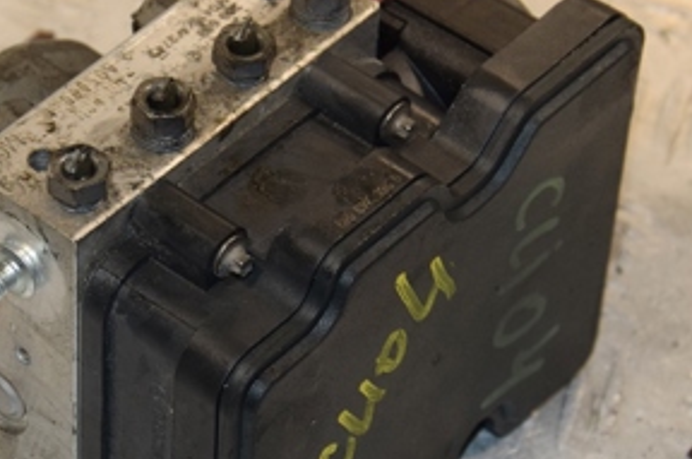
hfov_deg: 9.9
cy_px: 216
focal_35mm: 207
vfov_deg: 6.6
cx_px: 214
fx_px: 3972
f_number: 7.1
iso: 800
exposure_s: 1/200
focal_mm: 62
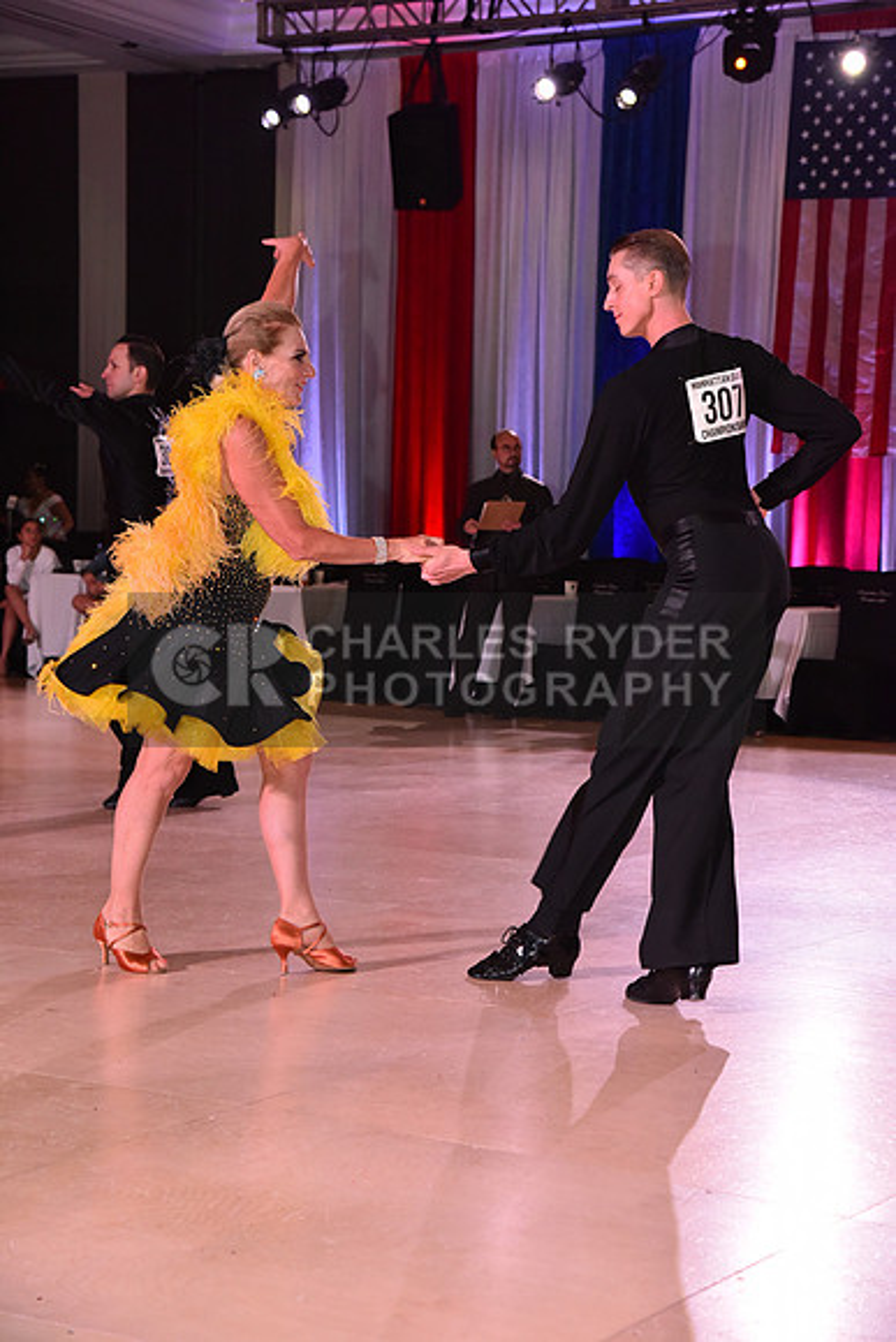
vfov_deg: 28.8
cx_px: 448
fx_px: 2612
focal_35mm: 70
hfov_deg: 19.5
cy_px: 671
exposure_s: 1/320
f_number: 7.1
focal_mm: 70
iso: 2500
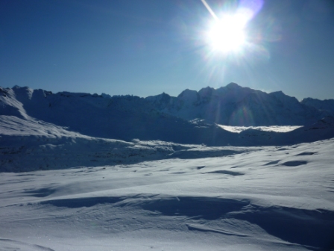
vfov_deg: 48.2
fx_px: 280
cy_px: 126
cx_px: 167
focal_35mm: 29
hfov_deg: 61.7
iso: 80
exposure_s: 1/800
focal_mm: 5.2
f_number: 8
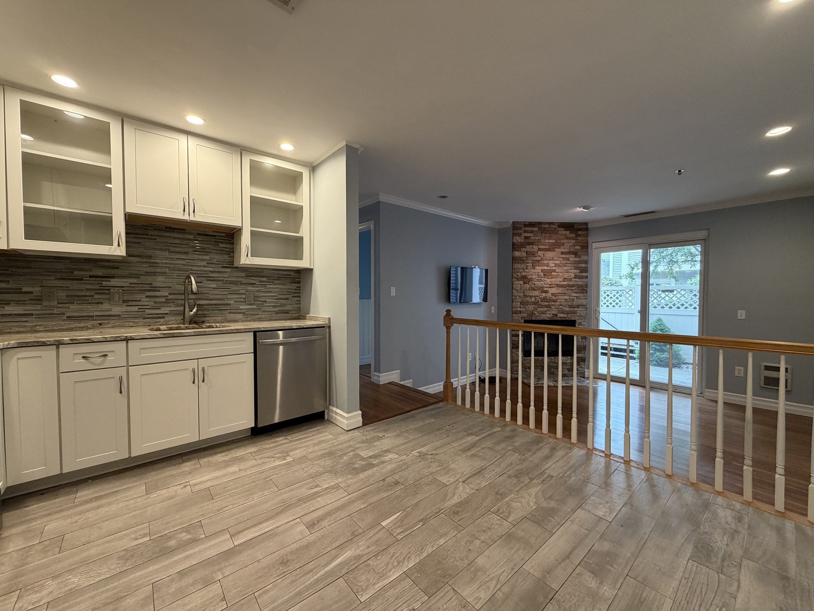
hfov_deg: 102.1
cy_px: 306
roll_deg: +0.2
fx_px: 329
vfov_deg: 85.7
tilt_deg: -1.9
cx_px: 407
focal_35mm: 14
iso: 200
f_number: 2.2
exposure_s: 1/60
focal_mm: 2.22
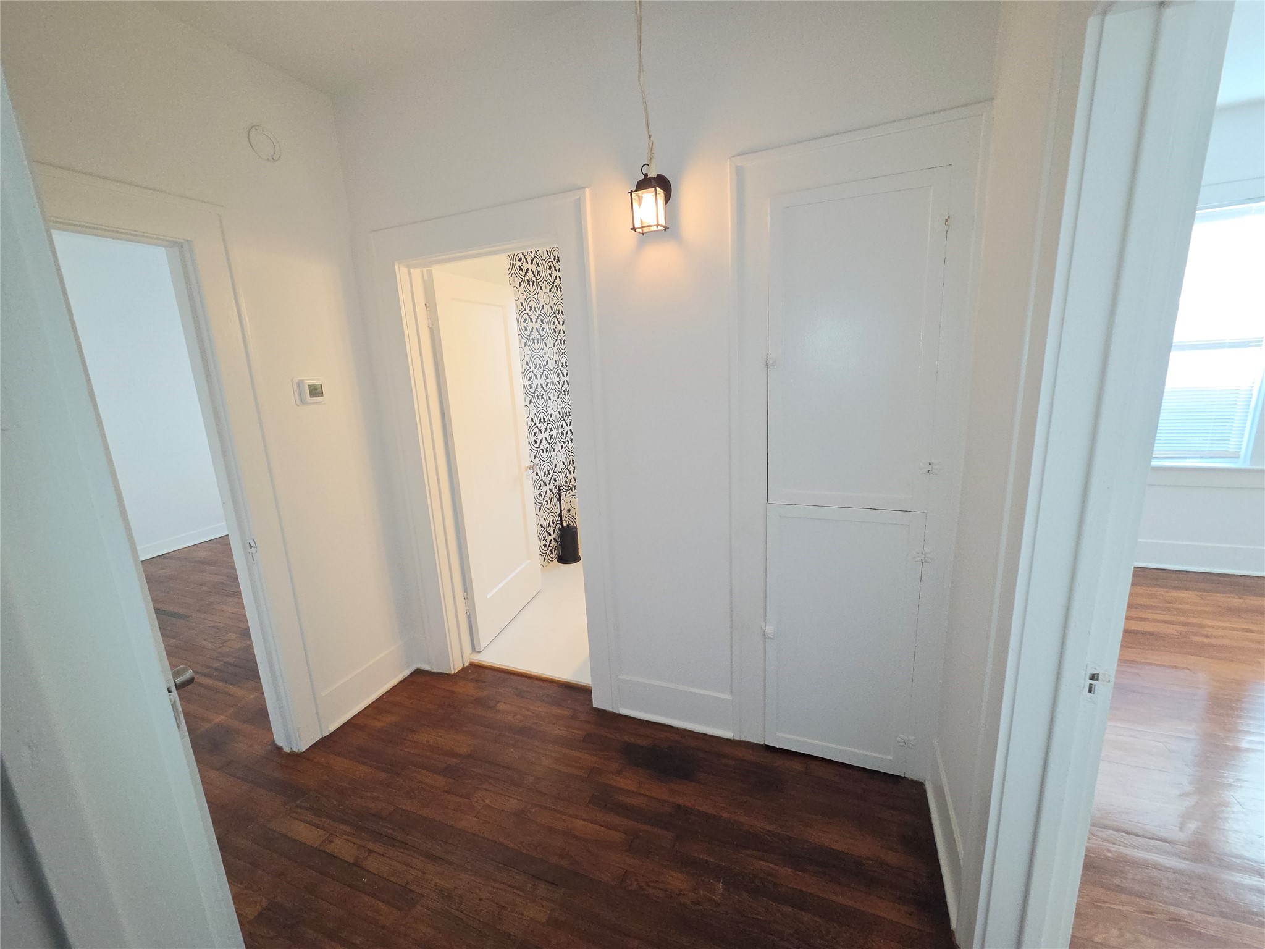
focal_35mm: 13
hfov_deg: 106.2
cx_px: 632
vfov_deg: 89.9
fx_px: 475
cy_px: 474
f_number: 2.2
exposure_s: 1/60
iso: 100
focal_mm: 2.2
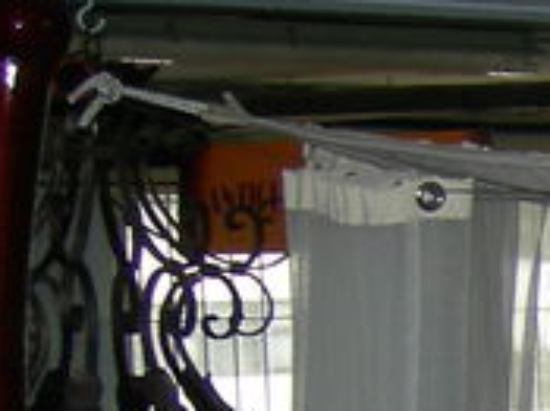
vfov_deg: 6.9
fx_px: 3271
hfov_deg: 8.4
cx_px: 1531
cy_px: 900
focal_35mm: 206
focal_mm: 7.5
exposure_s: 1/60.1
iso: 98
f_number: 2.7
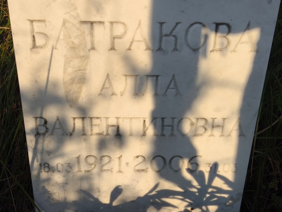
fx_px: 408
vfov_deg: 29.1
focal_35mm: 50
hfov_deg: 38.2
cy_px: 106
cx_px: 141
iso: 50
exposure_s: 1/854
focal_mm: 4.71
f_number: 1.7
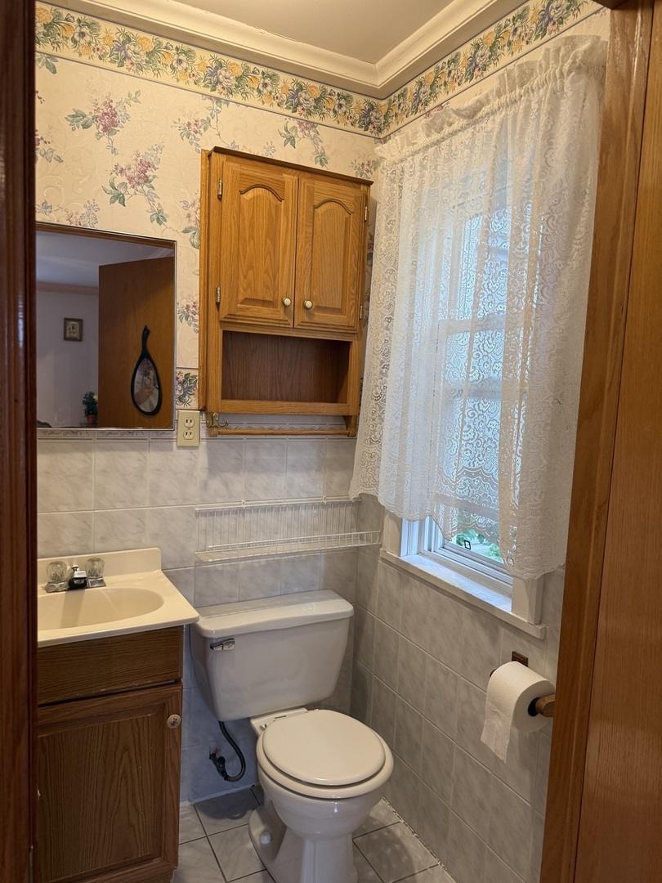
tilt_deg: -4.5
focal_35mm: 24
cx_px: 331
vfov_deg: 71.6
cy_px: 442
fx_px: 612
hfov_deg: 56.8
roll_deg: -2.5
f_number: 1.78
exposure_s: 1/60
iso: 160
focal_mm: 6.76
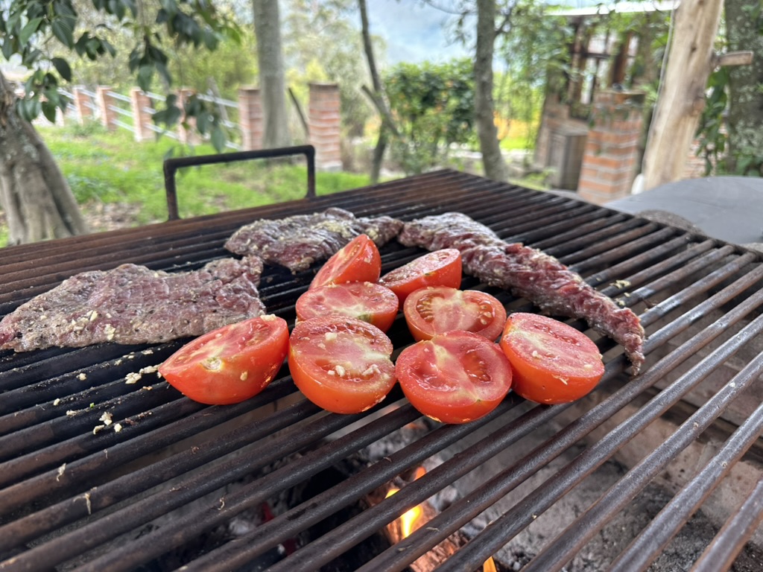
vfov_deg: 56.8
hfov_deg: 71.6
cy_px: 286
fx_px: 529
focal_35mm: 24
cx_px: 382
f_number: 1.78
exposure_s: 1/121
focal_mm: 6.86
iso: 100
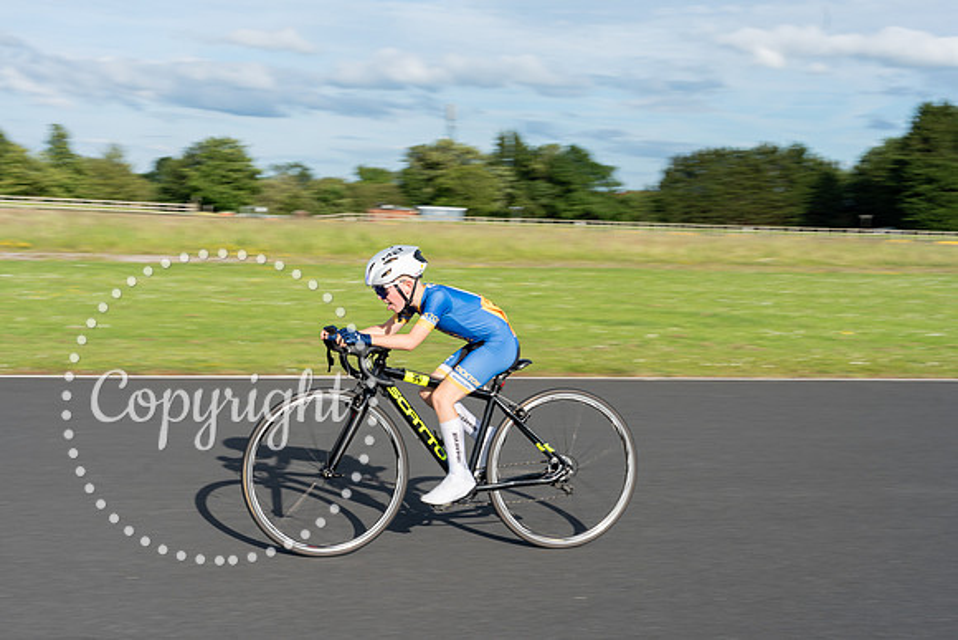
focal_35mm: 57
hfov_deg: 34.8
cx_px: 479
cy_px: 320
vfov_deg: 23.6
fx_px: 1529
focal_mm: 56
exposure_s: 1/250
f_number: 9
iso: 125
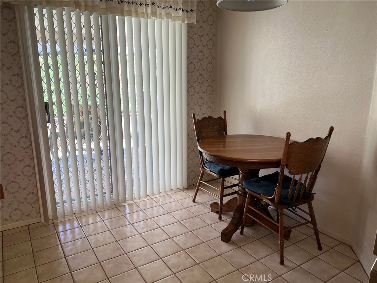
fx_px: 283
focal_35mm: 26
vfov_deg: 53.1
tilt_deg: -13.2
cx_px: 188
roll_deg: +0.8
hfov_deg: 67.3
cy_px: 142
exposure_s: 1/120
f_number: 1.5
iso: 50
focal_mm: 5.7
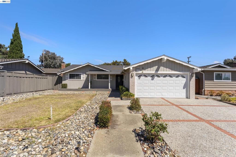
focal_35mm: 16
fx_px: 104
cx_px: 118
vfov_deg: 74.5
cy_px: 78
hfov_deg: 97.4
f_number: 7.1
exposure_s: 1/640
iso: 100
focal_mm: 15.8
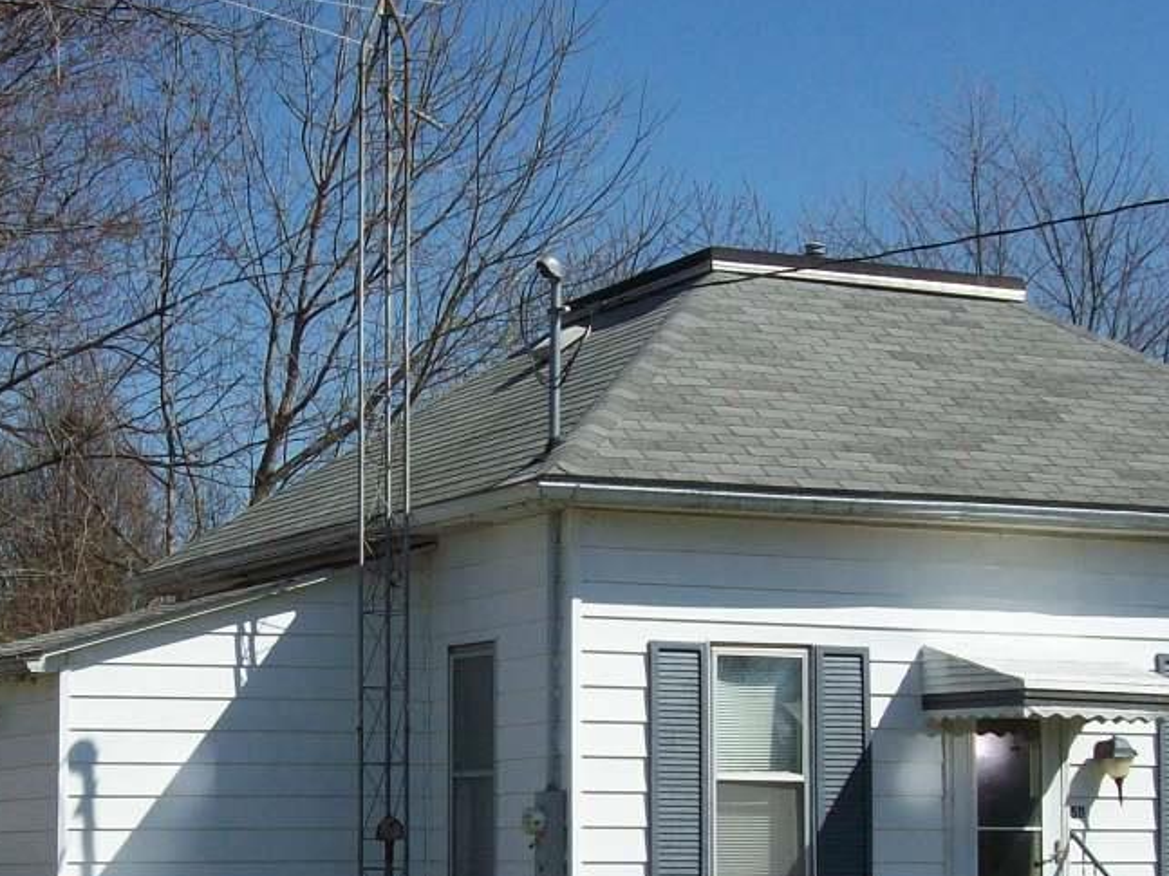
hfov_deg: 21.9
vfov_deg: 16.5
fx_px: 3005
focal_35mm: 89
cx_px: 334
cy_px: 672
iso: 80
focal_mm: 7.6
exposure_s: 1/730
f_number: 5.4
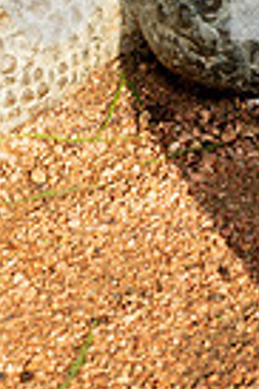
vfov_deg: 11.8
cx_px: 333
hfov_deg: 8.2
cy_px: -244
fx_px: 1774
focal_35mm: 164
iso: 125
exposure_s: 1/200
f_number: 7.1
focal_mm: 50
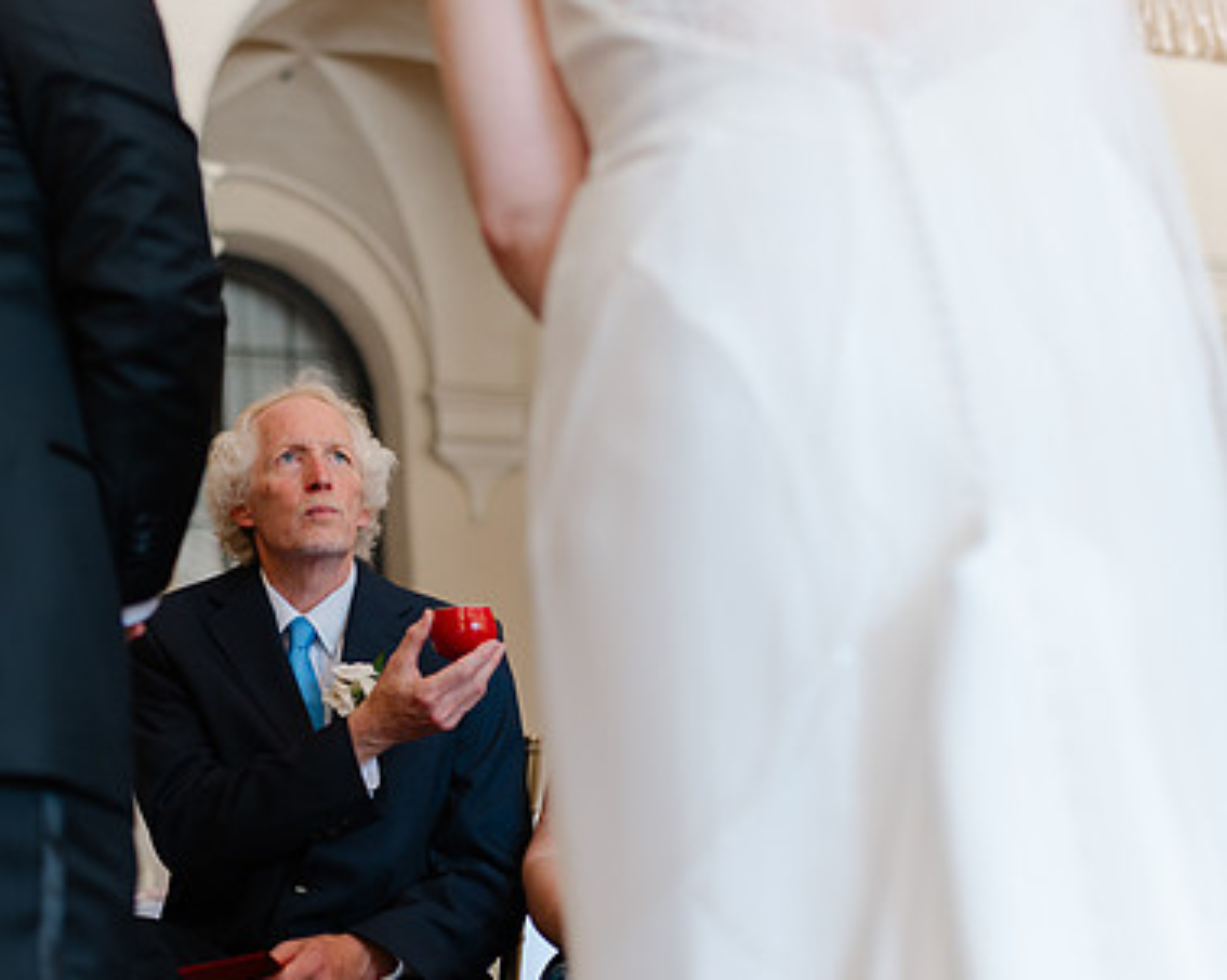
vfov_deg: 27.6
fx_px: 1996
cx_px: 308
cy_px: 520
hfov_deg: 33.5
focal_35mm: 55
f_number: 1.4
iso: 200
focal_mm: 35
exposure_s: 1/250
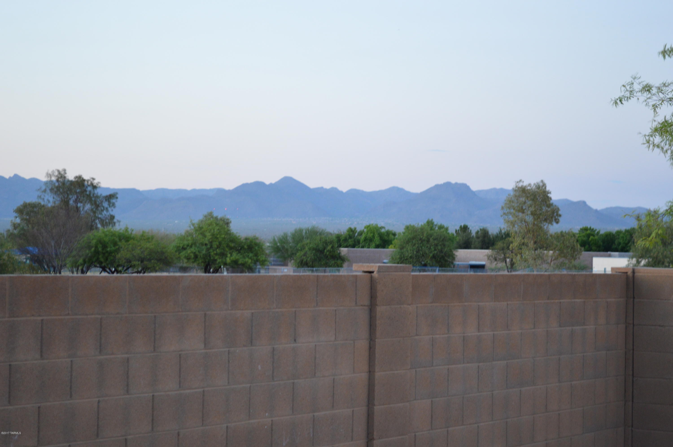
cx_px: 336
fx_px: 1541
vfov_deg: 16.5
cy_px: 224
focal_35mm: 82
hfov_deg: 24.6
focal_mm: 55
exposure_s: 1/15
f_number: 5.6
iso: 800
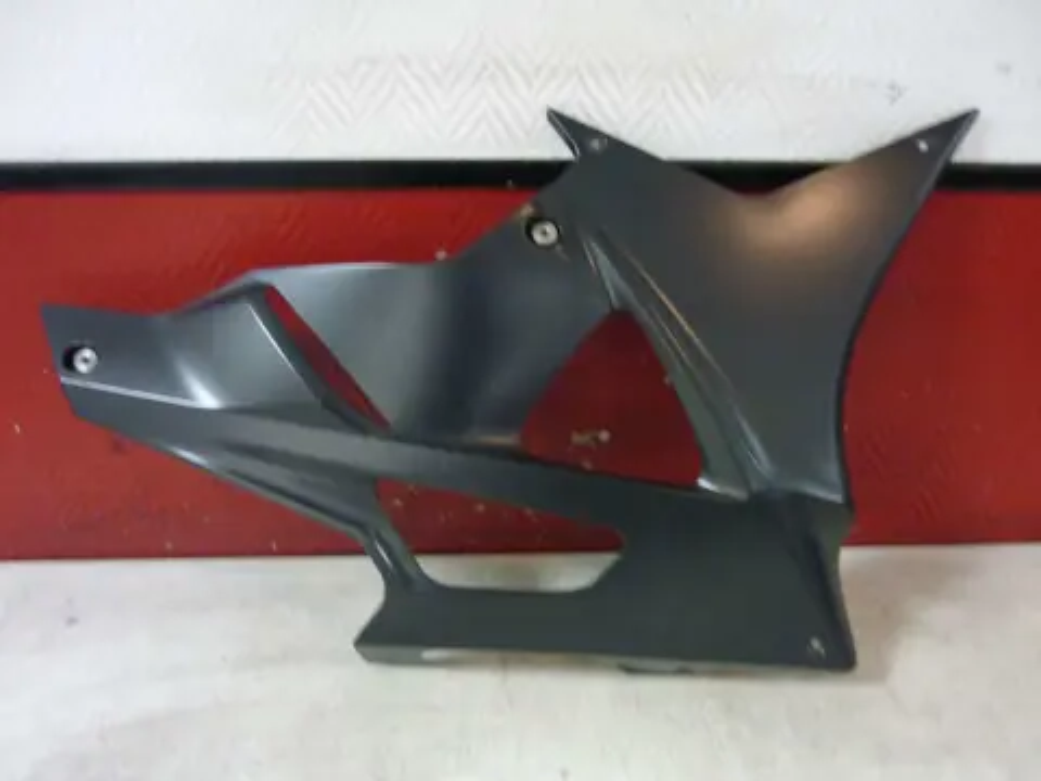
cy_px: 390
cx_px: 520
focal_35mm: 33
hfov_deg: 55.4
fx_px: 992
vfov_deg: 42.9
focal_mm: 5.5
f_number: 2.8
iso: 400
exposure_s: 1/8
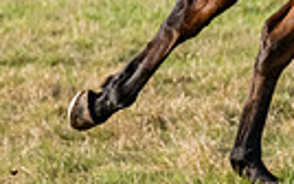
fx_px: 5621
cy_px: -156
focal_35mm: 701
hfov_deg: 3.0
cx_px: 559
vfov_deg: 1.9
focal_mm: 105
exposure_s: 1/6400
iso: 800
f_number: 4
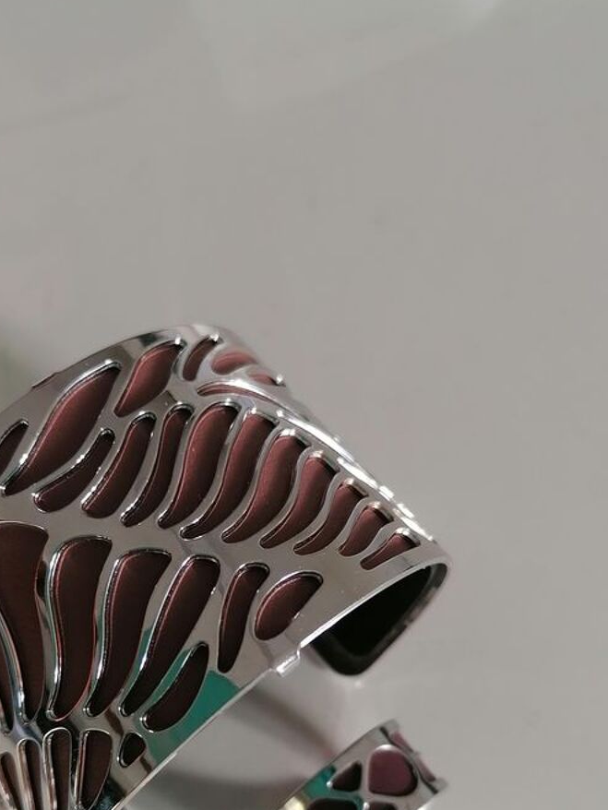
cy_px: 594
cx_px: 245
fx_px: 960
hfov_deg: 35.0
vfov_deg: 44.4
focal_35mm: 41
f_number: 1.8
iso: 80
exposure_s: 1/100
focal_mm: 4.75
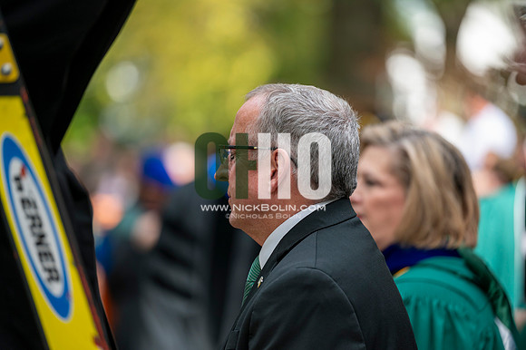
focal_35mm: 200
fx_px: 2920
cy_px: 175
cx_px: 263
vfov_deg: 6.9
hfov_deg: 10.3
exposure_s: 1/1000
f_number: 2.8
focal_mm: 200
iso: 400
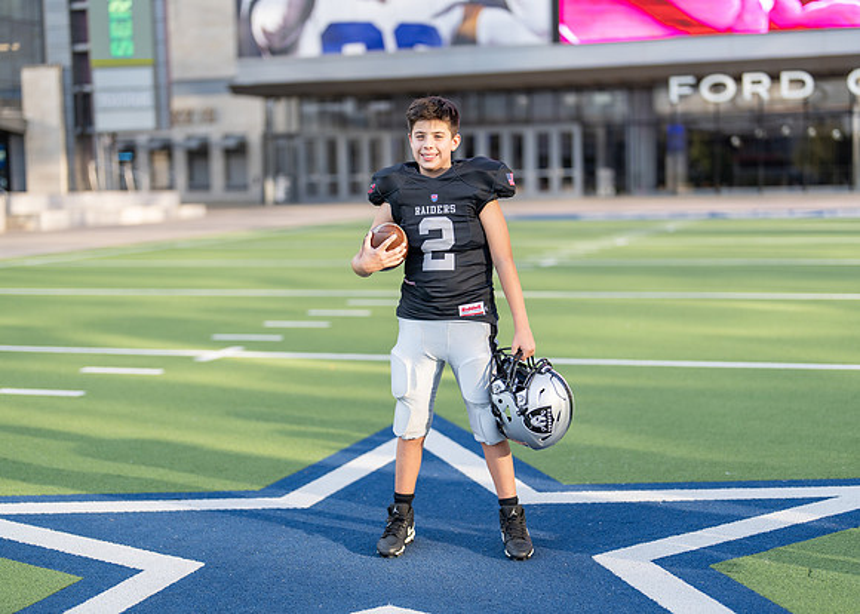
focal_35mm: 58
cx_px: 440
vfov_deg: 24.6
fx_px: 1409
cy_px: 329
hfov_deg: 34.0
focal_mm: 50
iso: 100
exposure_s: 1/2000
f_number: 1.2
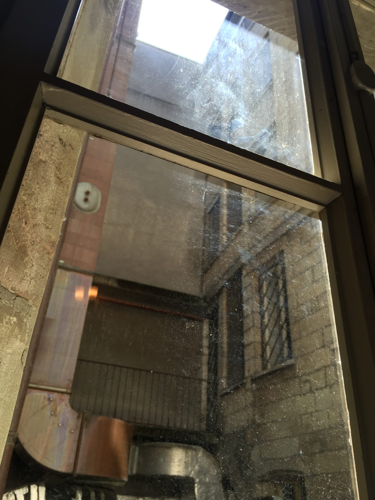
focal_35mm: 29
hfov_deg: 48.2
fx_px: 419
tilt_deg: +32.9
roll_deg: -3.6
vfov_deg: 61.7
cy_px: 250
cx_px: 188
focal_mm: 4.15
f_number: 2.2
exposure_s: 1/123
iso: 32
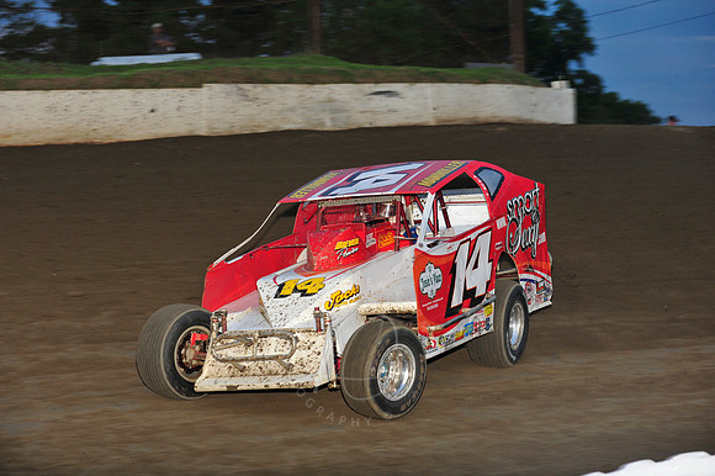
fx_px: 2223
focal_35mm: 112
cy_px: 238
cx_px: 358
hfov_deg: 18.3
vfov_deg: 12.2
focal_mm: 112
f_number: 6.3
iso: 640
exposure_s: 1/320
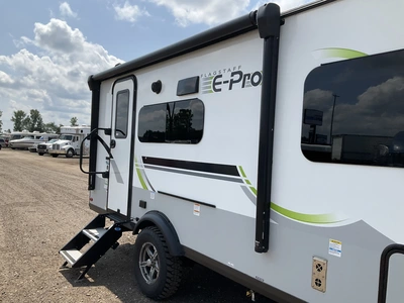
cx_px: 202
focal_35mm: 29
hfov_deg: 61.7
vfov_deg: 48.2
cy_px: 152
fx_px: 338
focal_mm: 3
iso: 25
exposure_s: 1/2058
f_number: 1.8
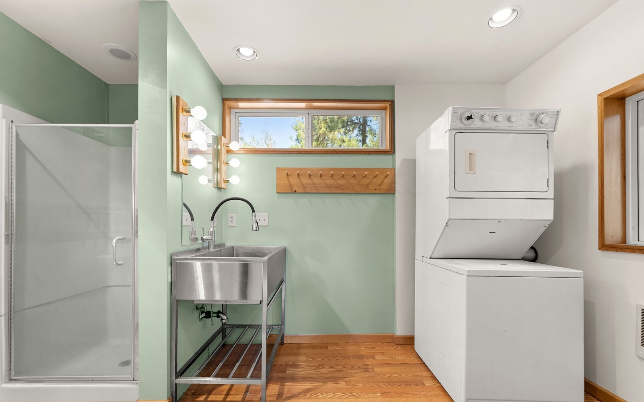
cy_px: 220
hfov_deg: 101.5
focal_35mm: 15
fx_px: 263
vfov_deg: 74.6
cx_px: 323
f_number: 2.8
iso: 400
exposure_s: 1/15
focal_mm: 14
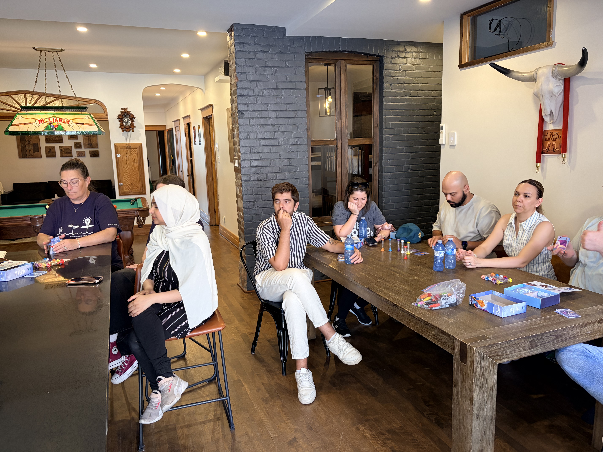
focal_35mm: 26
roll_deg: +2.4
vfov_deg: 53.1
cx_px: 302
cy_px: 226
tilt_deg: -8.5
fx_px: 453
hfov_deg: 67.3
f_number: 1.6
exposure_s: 1/60
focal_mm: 5.96
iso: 160
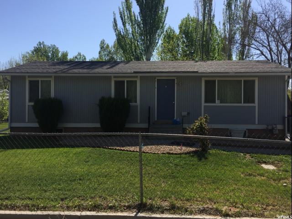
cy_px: 110
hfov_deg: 61.7
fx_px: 245
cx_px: 146
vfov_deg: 48.2
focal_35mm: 29
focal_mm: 4.15
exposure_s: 1/2083
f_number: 2.2
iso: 32
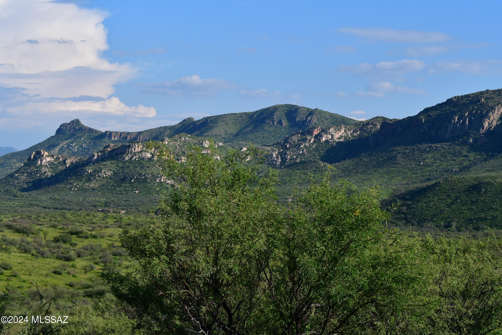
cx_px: 251
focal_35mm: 82
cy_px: 168
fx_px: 1143
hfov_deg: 24.8
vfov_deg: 16.7
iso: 800
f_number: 13
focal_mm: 55
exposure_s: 1/1250
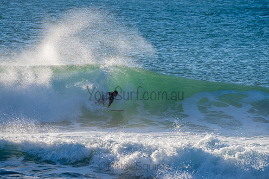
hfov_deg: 3.4
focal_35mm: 613
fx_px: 4576
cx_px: 134
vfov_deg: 2.2
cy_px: 90
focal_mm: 500
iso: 64
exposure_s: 1/320
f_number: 8
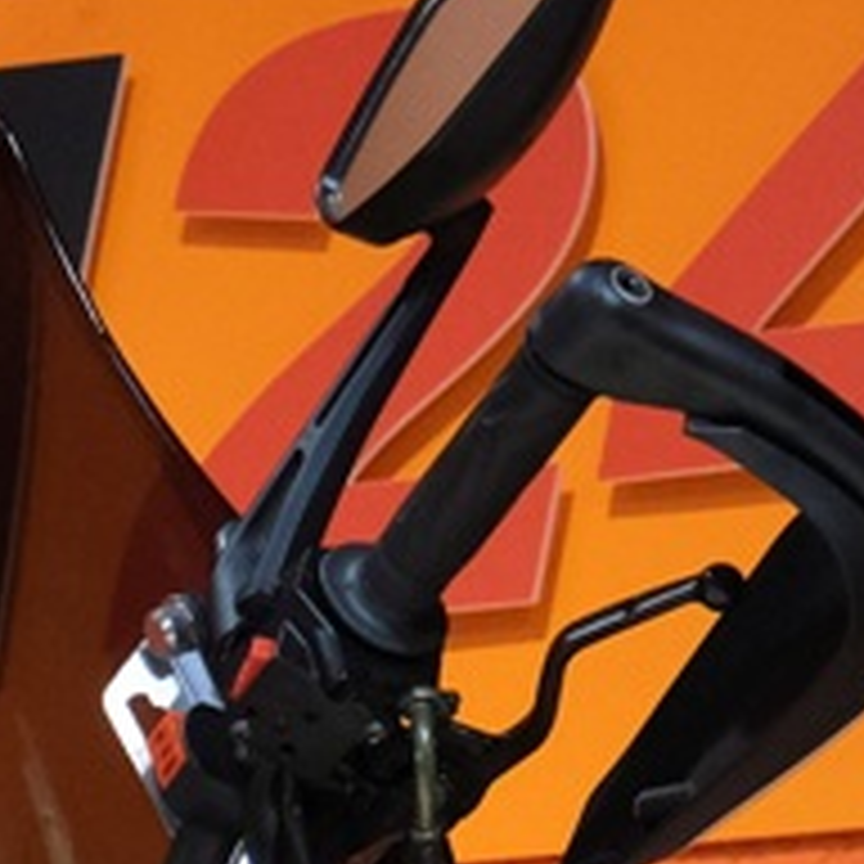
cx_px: -1138
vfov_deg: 5.3
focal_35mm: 325
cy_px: 1915
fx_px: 9178
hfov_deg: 5.2
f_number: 4
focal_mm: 30.8
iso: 2000
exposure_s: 1/100
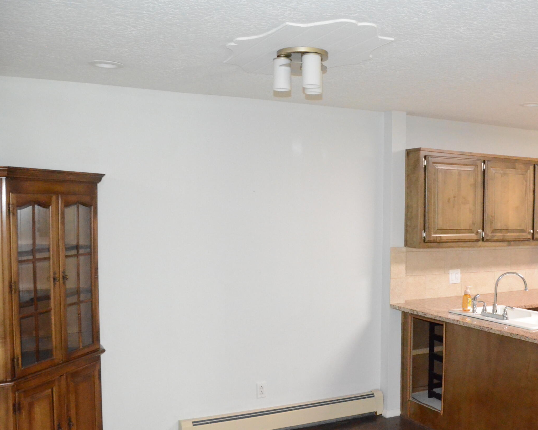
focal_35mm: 37
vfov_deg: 40.1
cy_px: 233
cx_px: 371
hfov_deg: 48.0
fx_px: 589
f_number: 3.5
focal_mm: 18
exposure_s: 1/320
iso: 6400
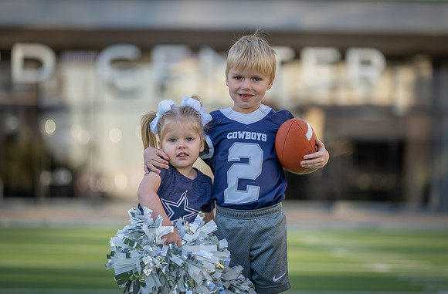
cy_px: 137
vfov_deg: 8.2
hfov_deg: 12.4
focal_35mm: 166
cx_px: 236
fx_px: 2062
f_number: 2.8
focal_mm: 153
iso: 100
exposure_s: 1/400
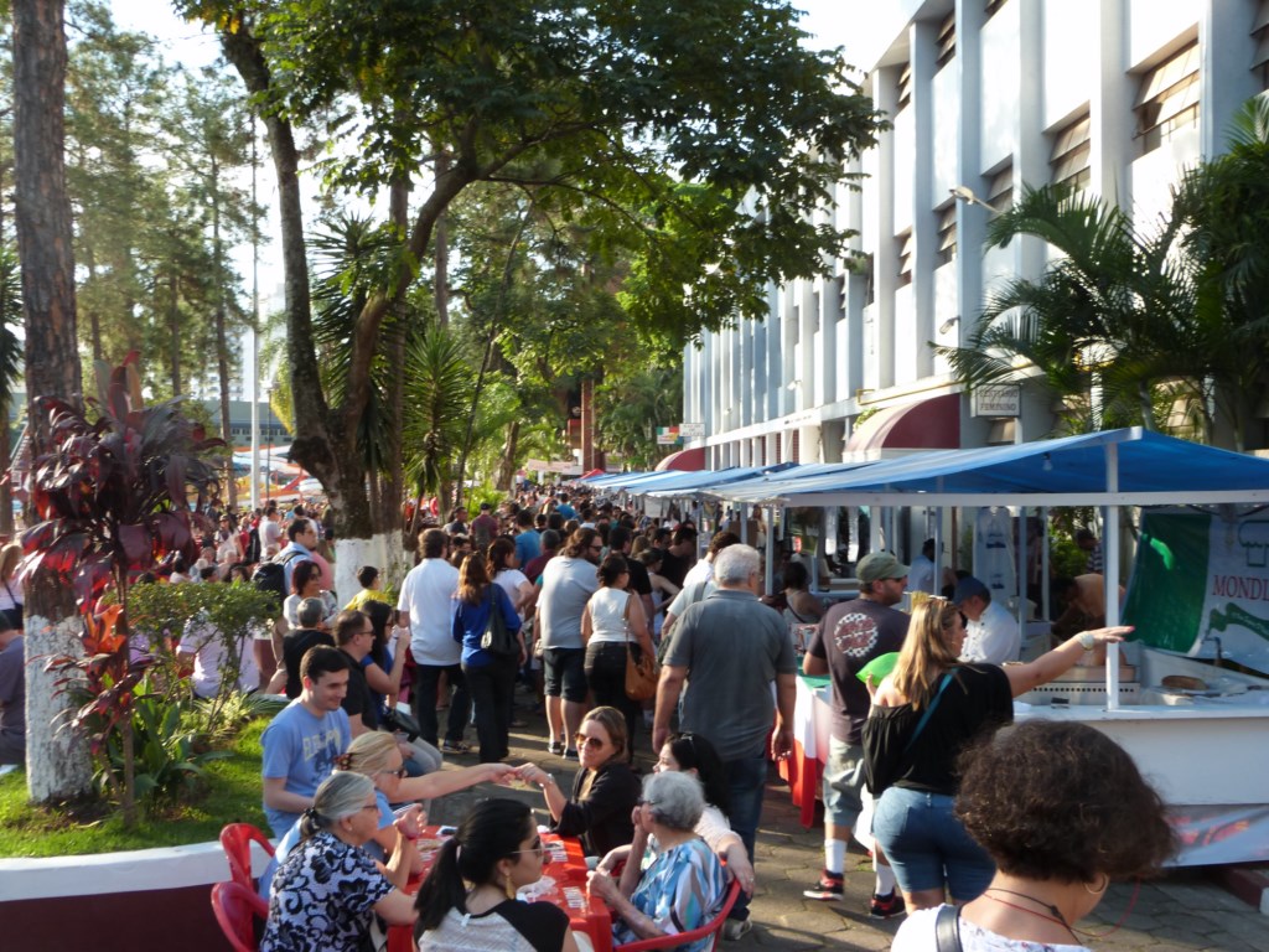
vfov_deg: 38.7
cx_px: 634
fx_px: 1356
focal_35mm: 37
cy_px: 476
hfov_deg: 50.1
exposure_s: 1/125
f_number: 3.1
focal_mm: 6.5
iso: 100
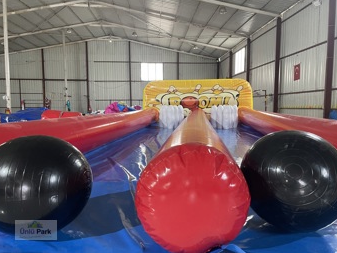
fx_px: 263
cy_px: 129
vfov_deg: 51.4
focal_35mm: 27
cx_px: 170
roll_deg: +0.5
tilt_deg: -4.6
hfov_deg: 65.3
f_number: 1.6
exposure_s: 1/50
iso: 500
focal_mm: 4.2
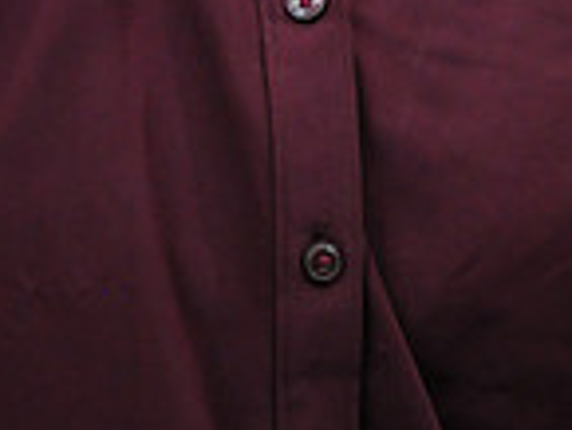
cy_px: -600
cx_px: 199
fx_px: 6665
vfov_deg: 3.6
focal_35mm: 403
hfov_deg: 4.9
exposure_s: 1/125
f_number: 4
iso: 1250
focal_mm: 70
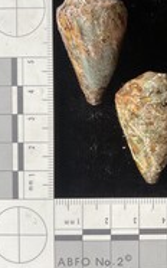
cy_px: 116
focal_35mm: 58
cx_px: 200
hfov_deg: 20.8
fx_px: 423
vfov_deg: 35.1
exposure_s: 1/60
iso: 64
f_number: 1.8
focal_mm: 3
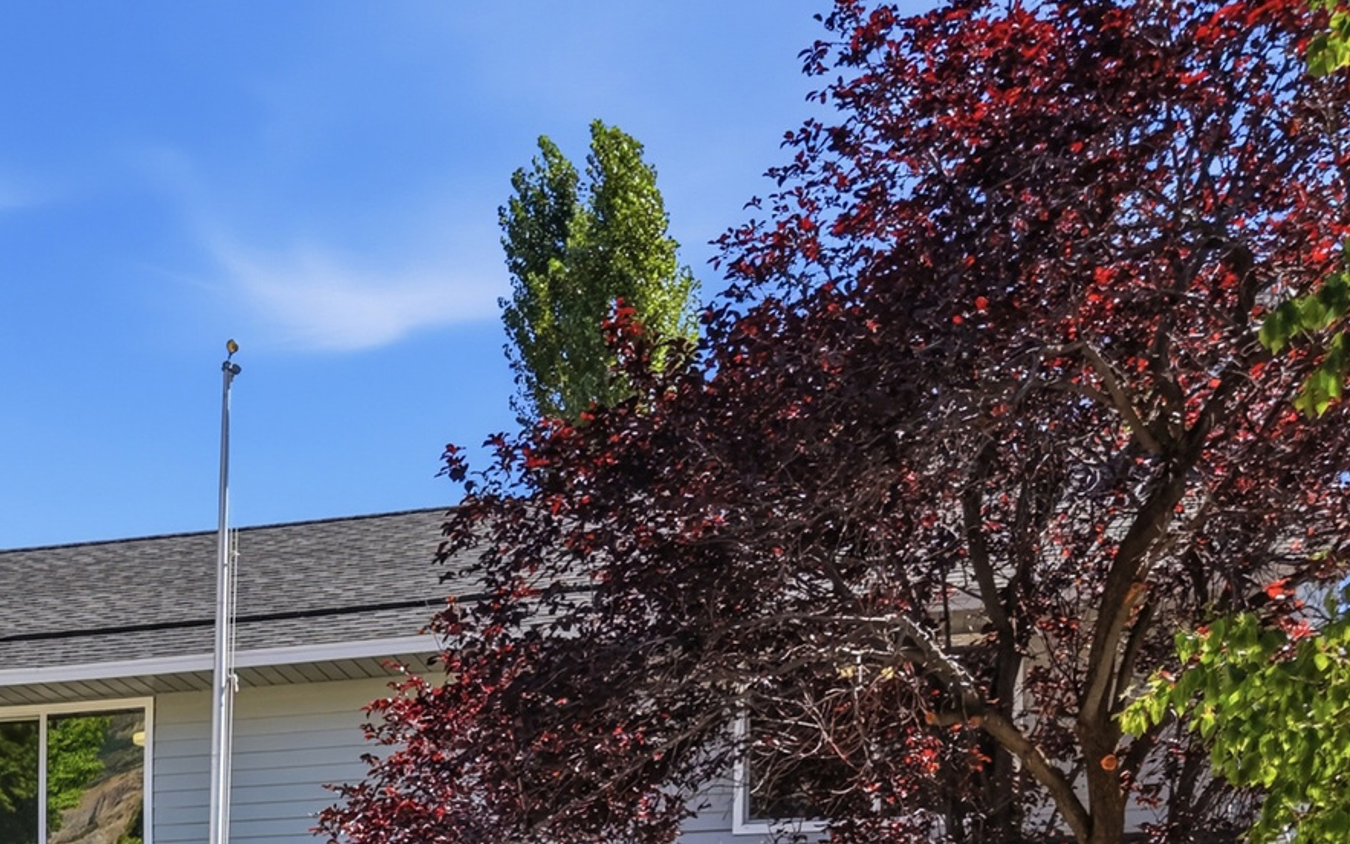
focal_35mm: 59
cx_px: 165
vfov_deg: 19.8
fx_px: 2171
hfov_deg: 33.0
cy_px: 1159
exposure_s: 1/80
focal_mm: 8.7
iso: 200
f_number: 1.8
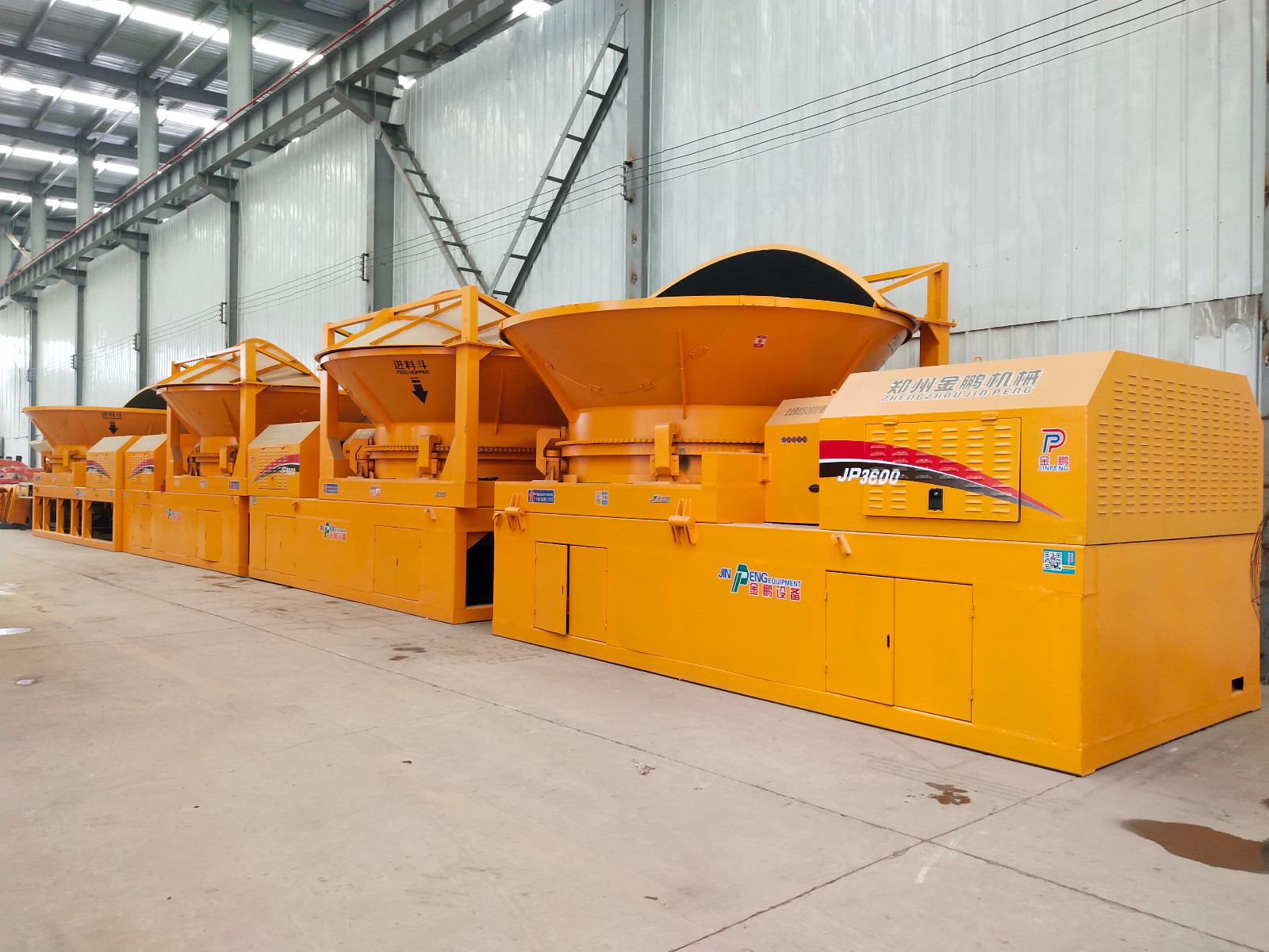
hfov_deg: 60.0
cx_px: 634
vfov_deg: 46.8
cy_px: 476
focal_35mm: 30
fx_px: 1100
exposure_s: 1/50
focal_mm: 3.95
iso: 152
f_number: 1.8
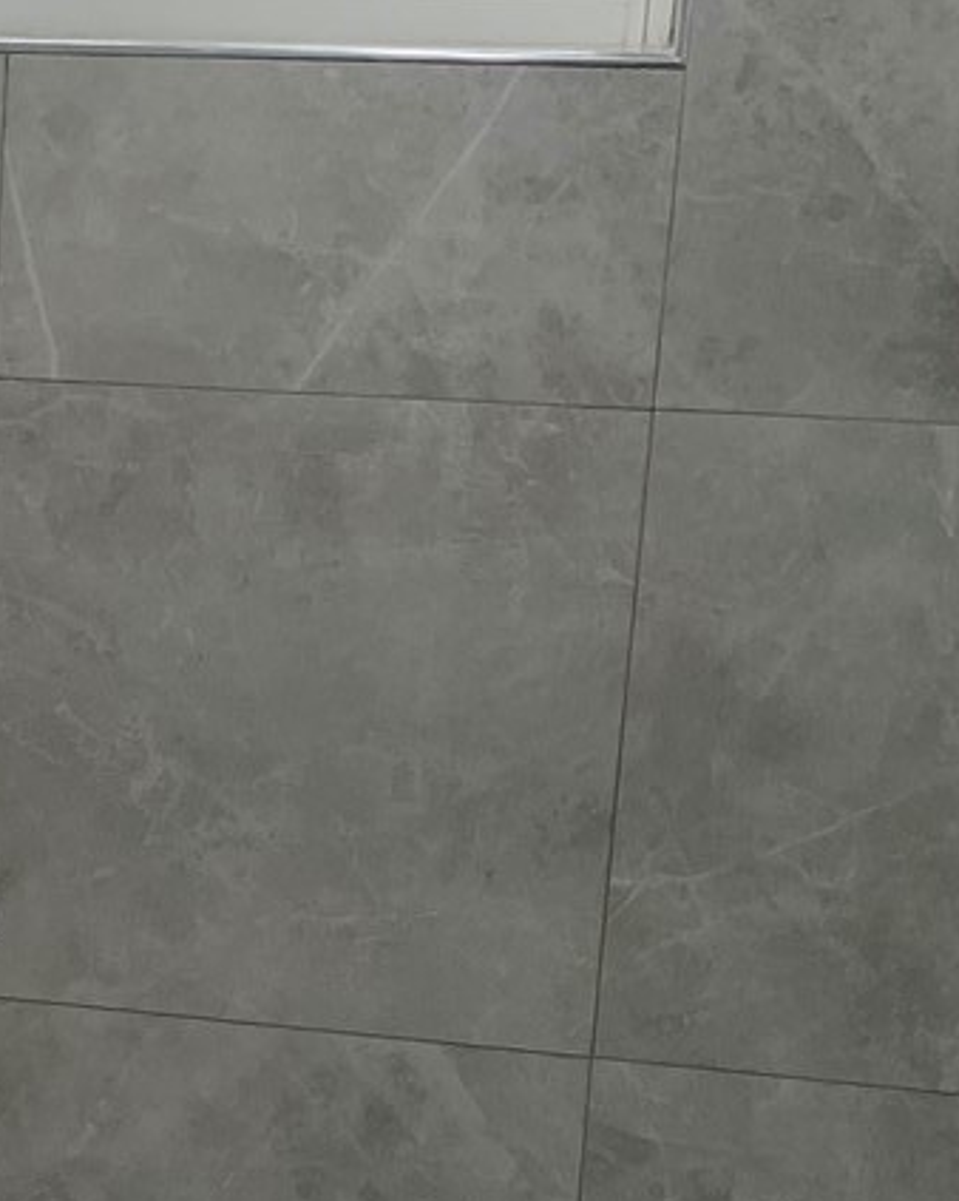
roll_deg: -1.3
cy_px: 900
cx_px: -176
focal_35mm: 96
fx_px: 3408
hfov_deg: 15.5
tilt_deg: -13.9
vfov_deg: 19.8
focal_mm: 4.2
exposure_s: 1/120
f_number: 1.6
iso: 50
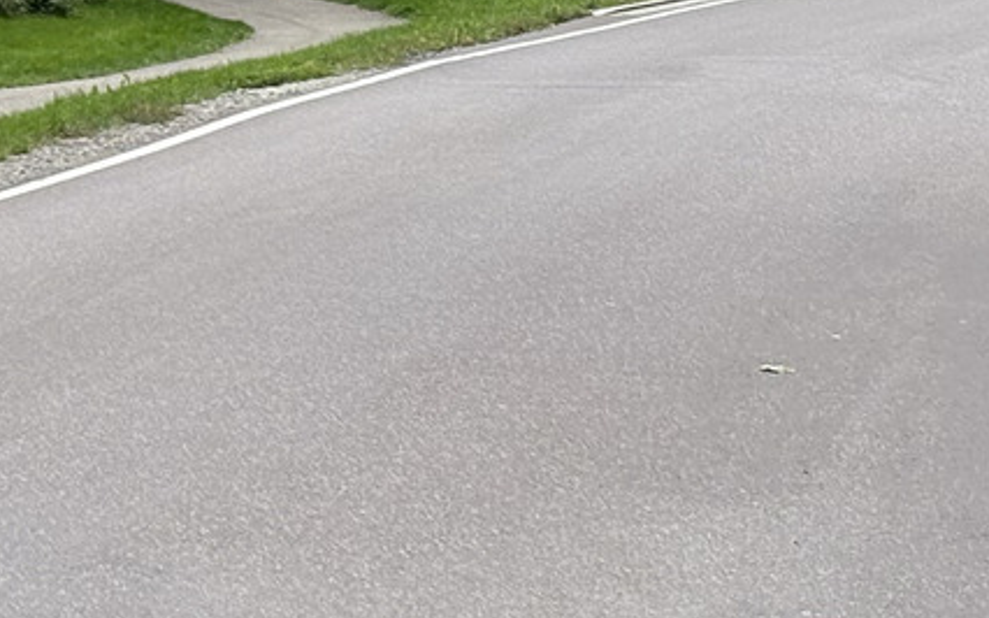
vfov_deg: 6.2
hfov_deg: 9.7
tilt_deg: +7.0
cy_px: -609
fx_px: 5578
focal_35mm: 207
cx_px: -678
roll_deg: -0.5
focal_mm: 5.96
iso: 50
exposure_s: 1/325
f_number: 1.6
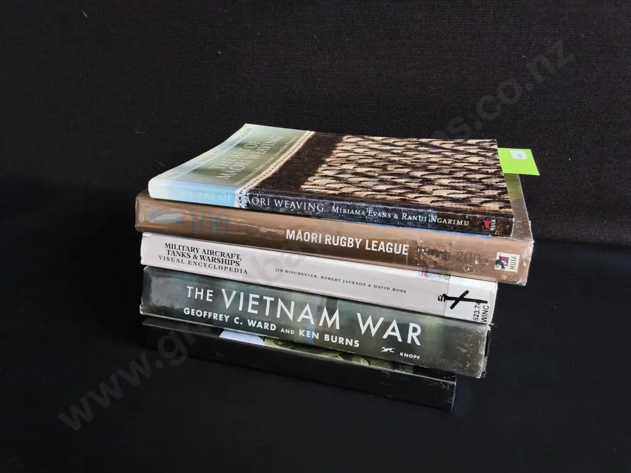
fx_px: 492
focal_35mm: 27
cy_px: 236
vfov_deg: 51.4
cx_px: 316
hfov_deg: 65.3
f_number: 2
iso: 160
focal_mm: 2.87
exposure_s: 1/100
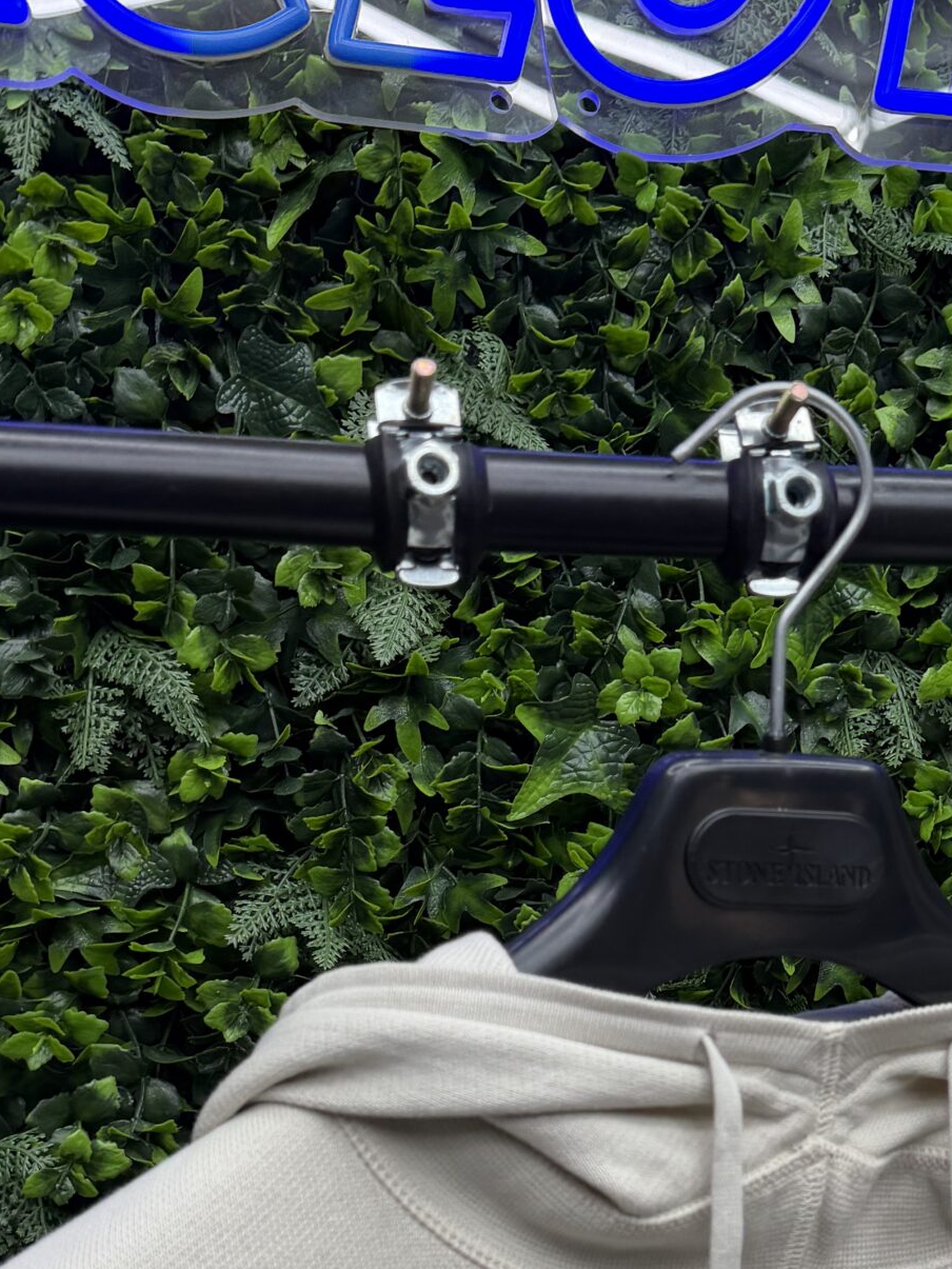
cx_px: 718
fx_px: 1870
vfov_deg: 36.5
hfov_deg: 28.1
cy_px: 971
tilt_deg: -4.6
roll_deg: -2.5
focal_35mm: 51
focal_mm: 6.76
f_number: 1.78
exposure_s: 1/84
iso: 64
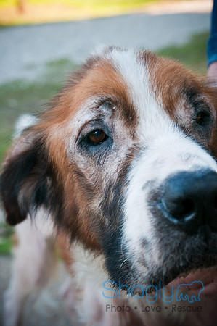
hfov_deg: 20.1
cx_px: 108
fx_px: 612
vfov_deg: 29.9
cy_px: 163
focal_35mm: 68
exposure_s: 1/80
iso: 200
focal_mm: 45
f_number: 4.5
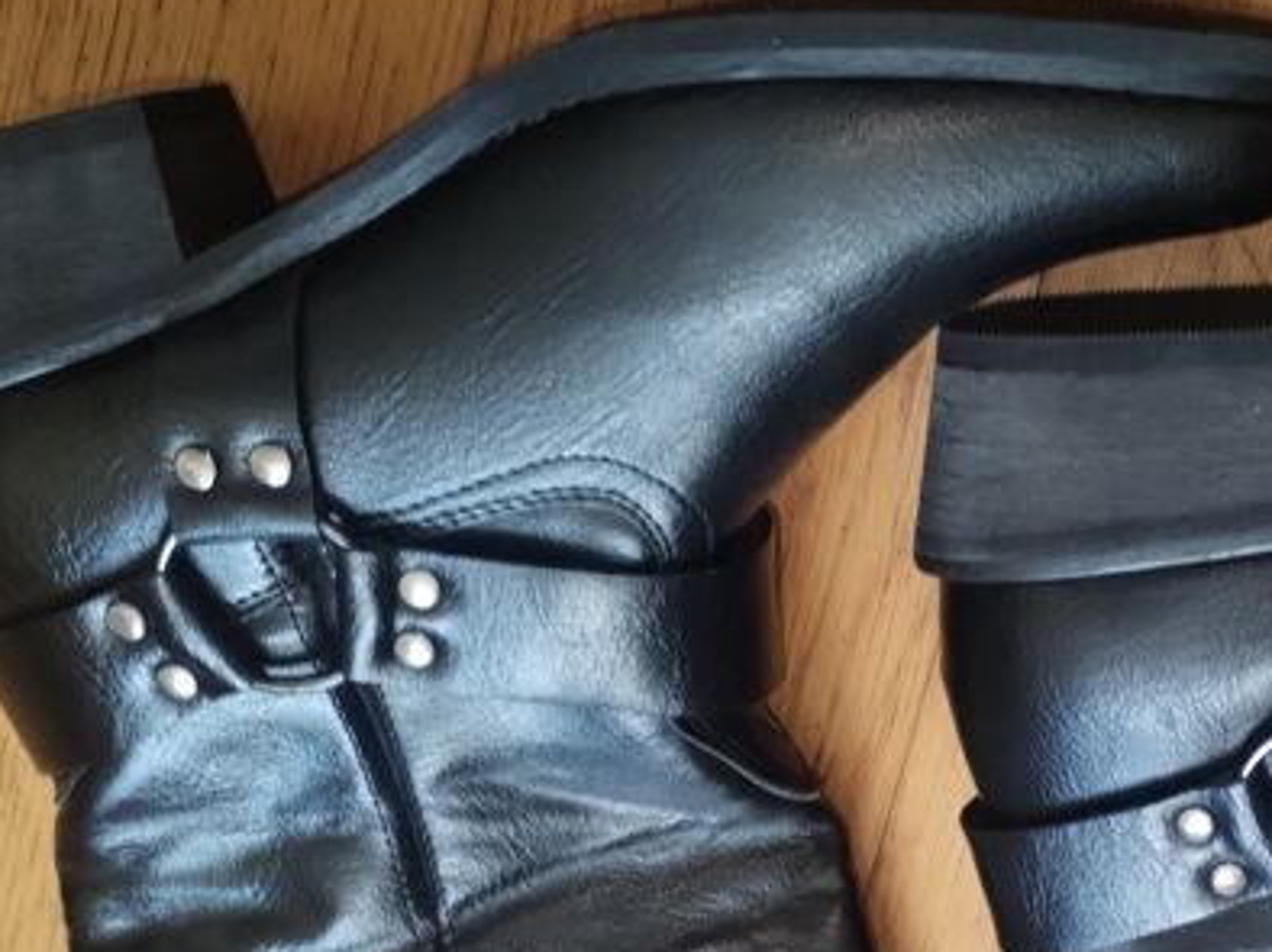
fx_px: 2424
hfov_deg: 28.1
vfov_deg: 21.7
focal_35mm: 66
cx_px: 1195
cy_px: 858
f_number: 1.8
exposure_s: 1/30
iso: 768
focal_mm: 4.75
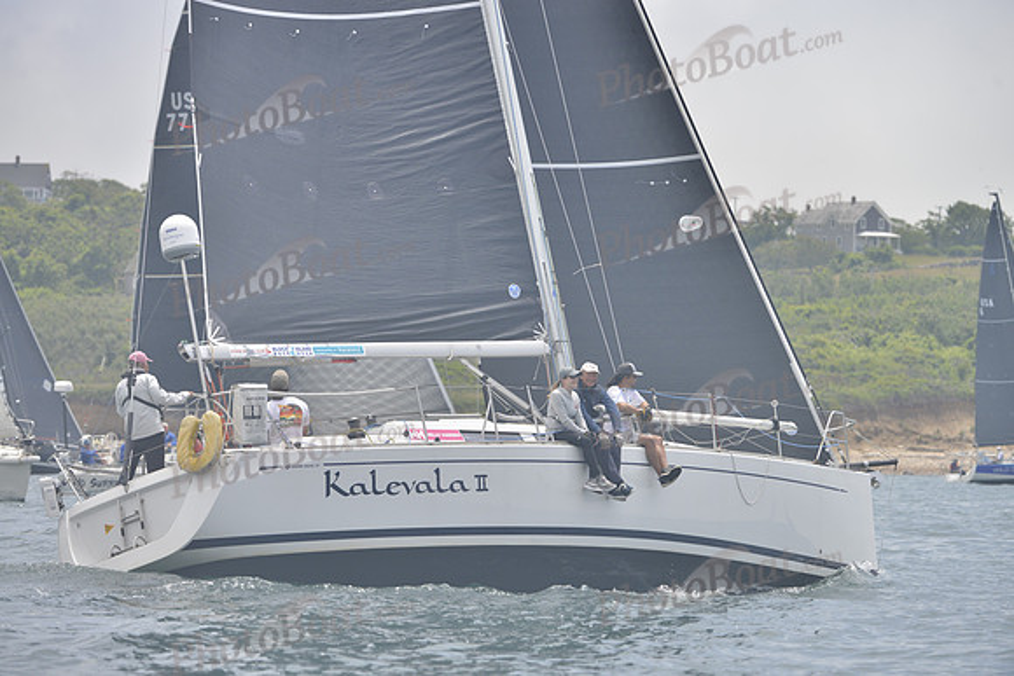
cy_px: 338
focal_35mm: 270
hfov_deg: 7.6
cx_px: 507
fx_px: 7606
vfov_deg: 5.1
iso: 280
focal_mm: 270
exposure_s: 1/1000
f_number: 7.1
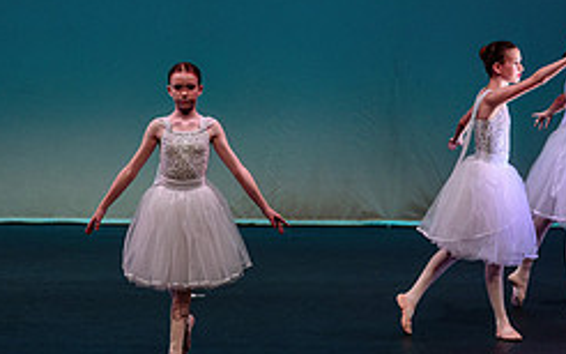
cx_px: 186
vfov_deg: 6.3
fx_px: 3210
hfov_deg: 10.1
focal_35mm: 208
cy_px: 313
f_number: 2.8
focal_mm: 70
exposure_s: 1/500
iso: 1600
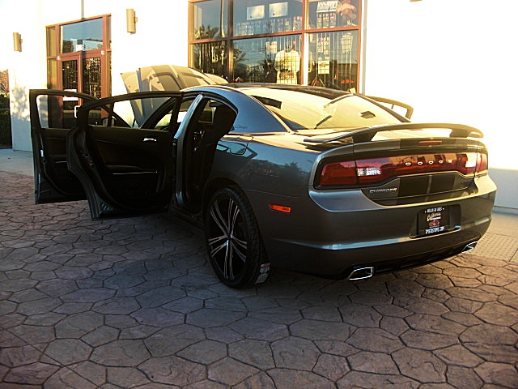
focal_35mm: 36
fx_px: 539
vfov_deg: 39.7
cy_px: 194
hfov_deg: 51.4
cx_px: 259
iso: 50
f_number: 2.8
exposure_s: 1/80
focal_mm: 6.3
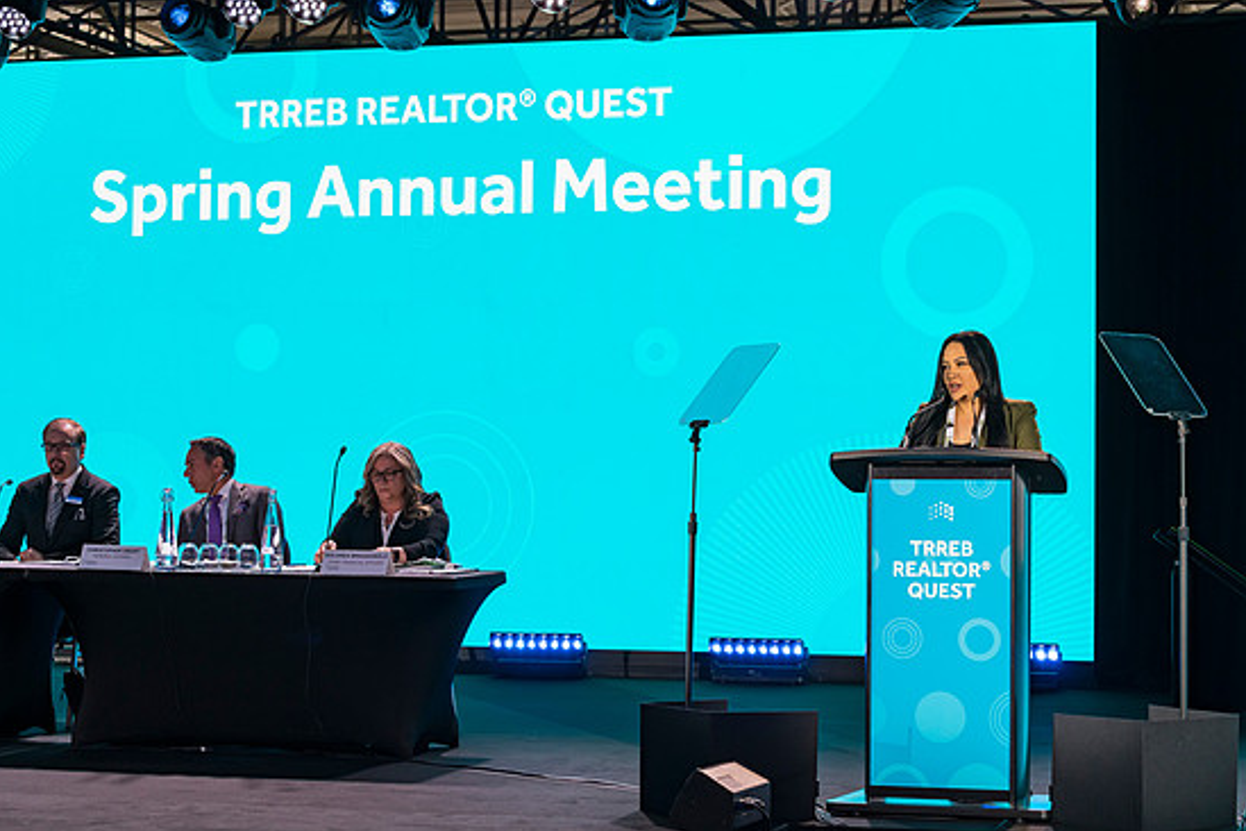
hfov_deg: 27.3
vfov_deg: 18.4
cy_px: 437
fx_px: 2561
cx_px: 635
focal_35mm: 74
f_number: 4.5
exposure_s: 1/200
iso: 1600
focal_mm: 70
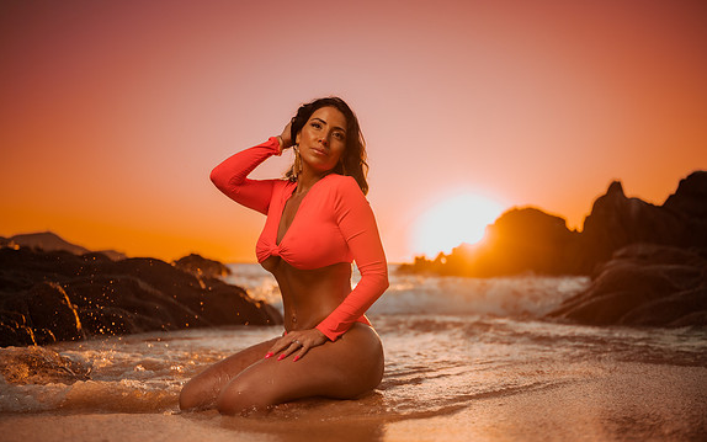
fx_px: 694
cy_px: 228
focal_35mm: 36
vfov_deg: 35.3
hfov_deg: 54.0
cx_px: 351
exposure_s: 1/3200
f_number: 1.8
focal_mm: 35
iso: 125
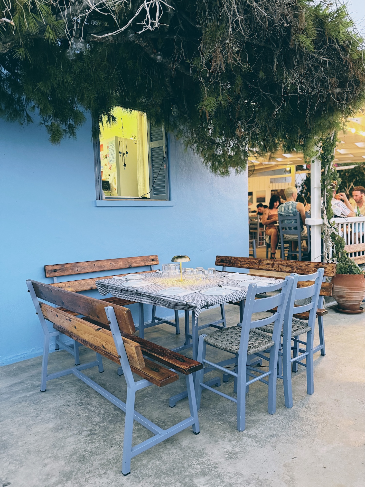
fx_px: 337
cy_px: 244
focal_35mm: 24
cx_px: 182
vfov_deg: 71.6
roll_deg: +0.7
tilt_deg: -5.0
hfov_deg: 56.8
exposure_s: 1/50
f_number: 1.78
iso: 500
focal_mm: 6.76
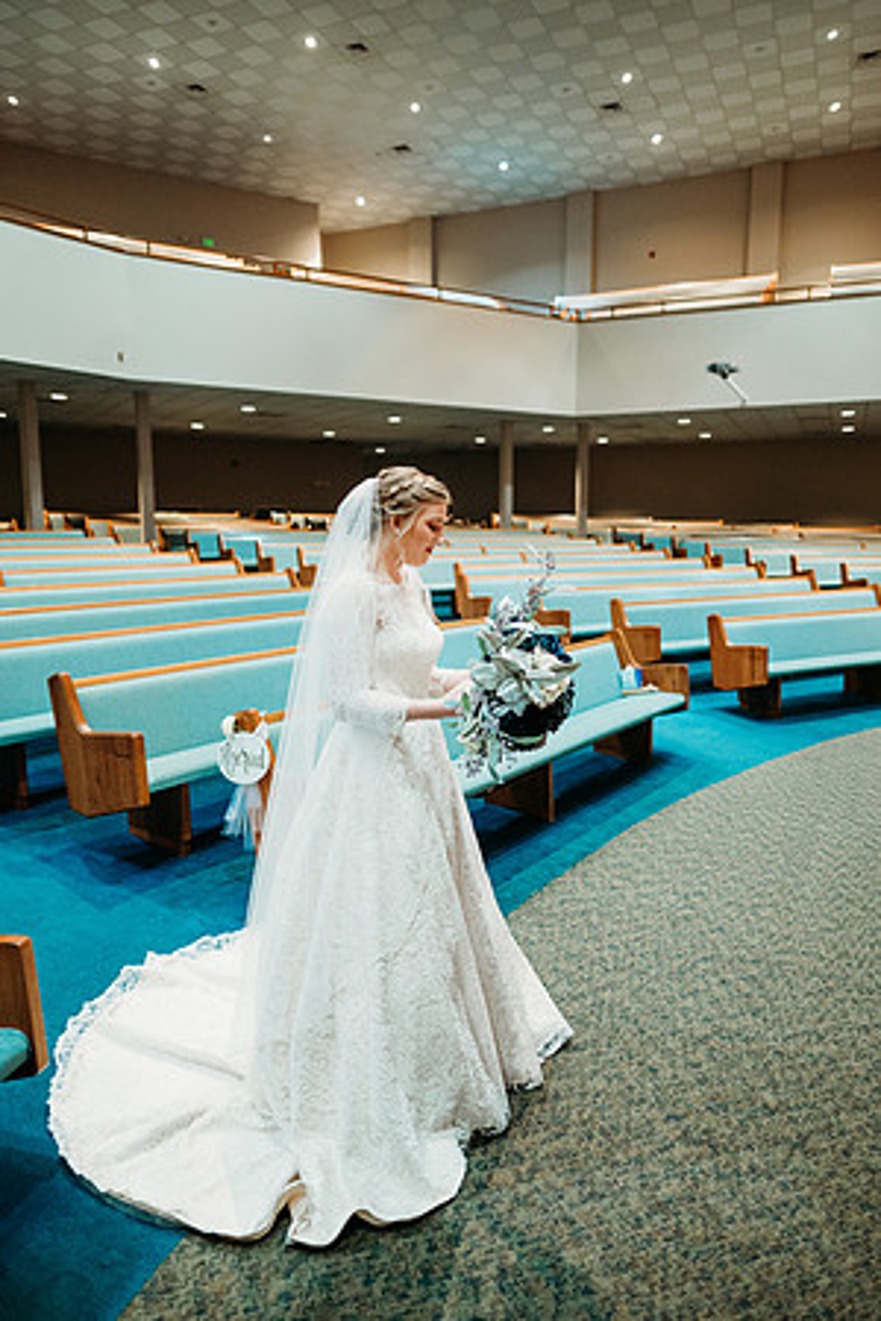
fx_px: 881
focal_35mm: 24
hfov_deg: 53.1
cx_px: 440
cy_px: 660
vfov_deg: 73.7
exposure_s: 1/100
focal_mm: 24
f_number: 1.8
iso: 2000
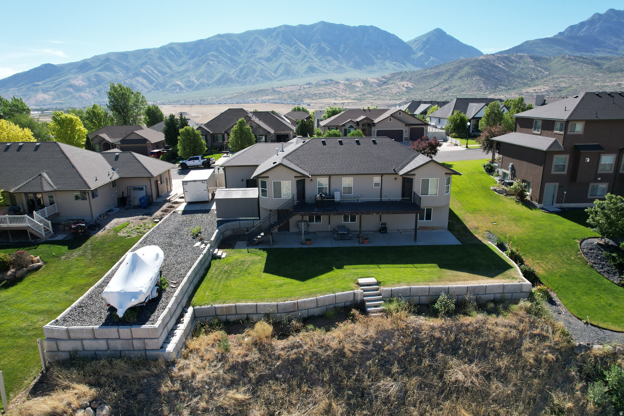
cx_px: 312
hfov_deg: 78.6
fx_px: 381
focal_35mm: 22
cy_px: 208
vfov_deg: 57.2
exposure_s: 1/1250
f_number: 2.8
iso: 130
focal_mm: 8.38
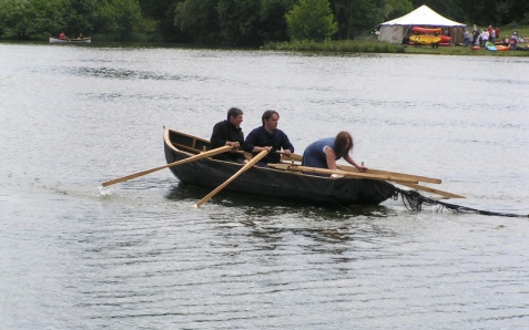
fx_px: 2306
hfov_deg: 13.1
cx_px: 264
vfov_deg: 8.2
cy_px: 153
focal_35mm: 160
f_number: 5.6
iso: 50
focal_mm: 22.9
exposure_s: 1/400
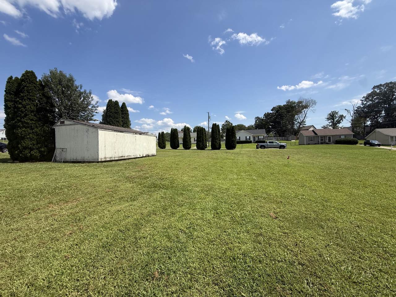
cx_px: 198
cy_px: 148
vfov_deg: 85.7
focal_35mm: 14
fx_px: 160
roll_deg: +0.3
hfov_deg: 102.1
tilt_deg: +1.0
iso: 50
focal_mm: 2.22
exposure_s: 1/2841
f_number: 2.2
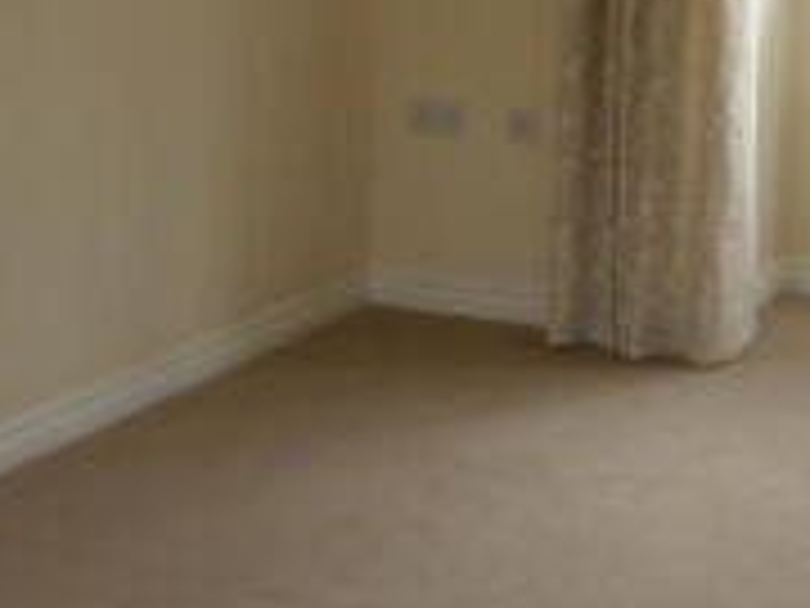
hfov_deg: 20.2
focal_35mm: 94
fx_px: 2200
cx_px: 830
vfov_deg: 15.1
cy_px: -133
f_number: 3.3
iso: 80
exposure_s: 1/40
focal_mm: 4.1
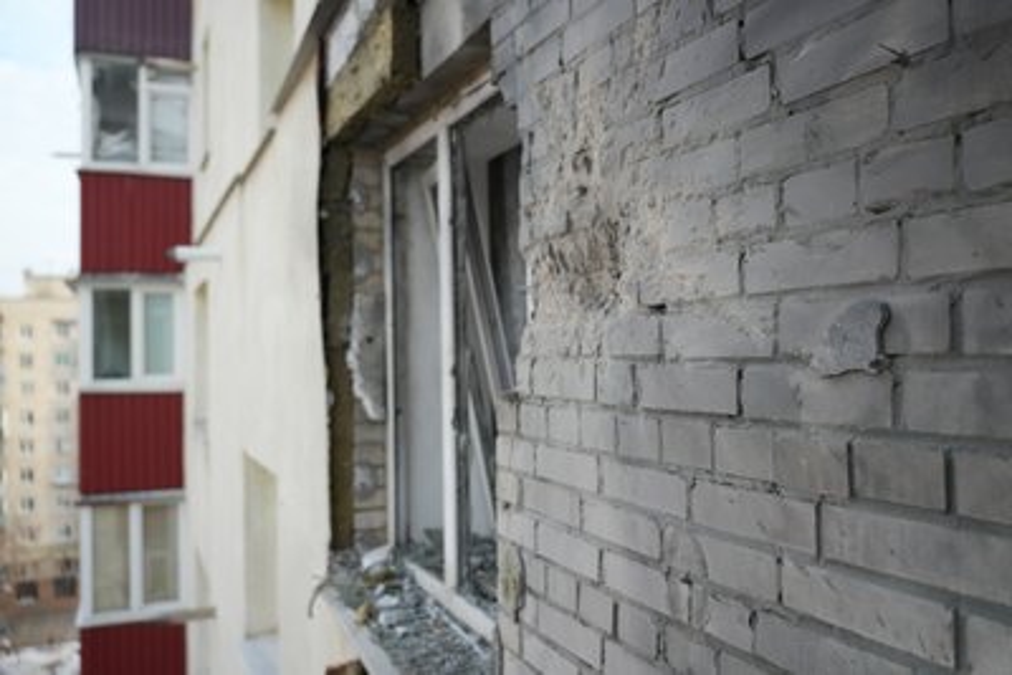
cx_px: 506
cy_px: 338
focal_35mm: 30
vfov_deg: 43.6
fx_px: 844
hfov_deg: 61.9
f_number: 2.8
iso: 250
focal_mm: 30
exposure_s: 1/200
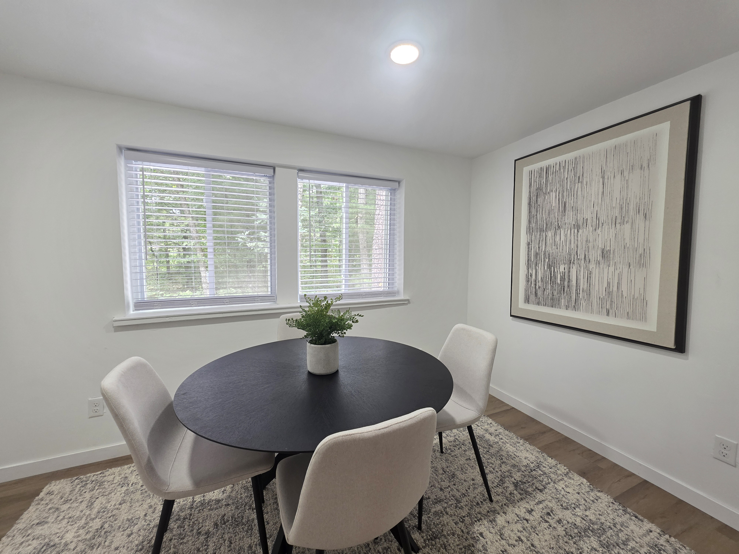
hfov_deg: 106.2
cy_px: 277
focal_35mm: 13
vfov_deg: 89.9
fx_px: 278
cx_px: 370
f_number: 1.9
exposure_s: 1/60
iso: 160
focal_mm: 2.2
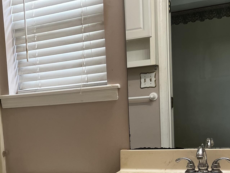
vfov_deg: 23.2
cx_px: 17
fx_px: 405
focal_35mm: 61
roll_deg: +3.2
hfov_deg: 30.1
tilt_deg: -9.5
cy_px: 166
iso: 125
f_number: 1.5
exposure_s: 1/120
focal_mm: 5.7
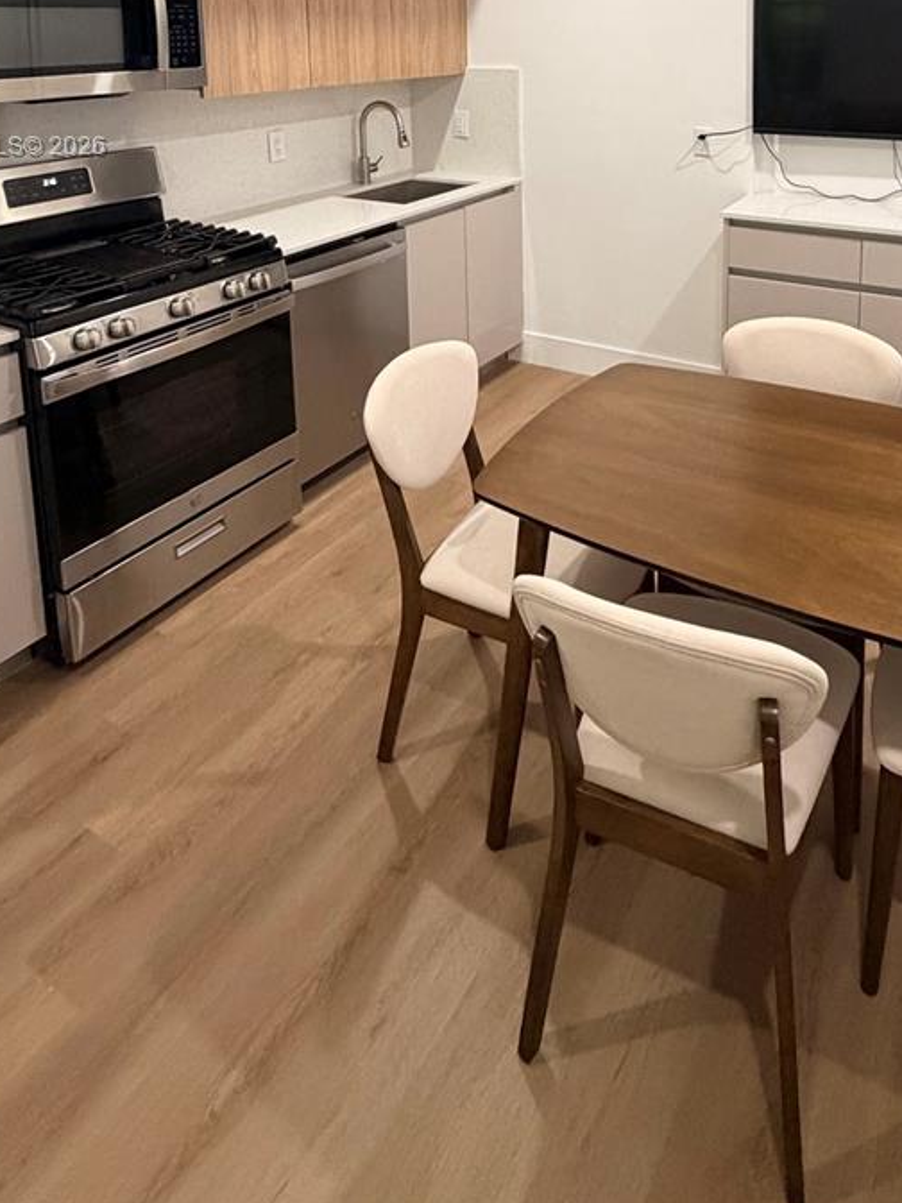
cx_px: 580
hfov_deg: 54.1
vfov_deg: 60.2
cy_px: 149
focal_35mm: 25
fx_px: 869
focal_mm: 2.22
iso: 400
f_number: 2.2
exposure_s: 1/60
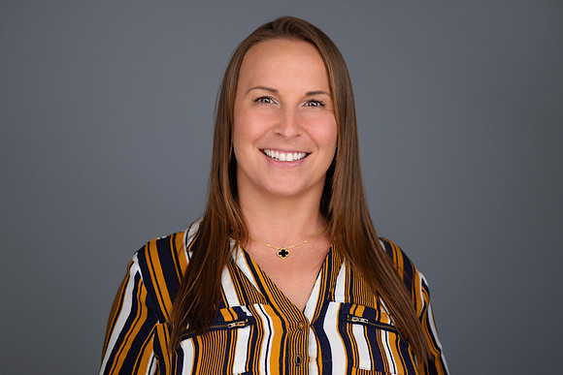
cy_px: 188
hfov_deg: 23.9
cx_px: 282
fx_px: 1330
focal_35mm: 85
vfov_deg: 16.1
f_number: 4
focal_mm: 85
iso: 320
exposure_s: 1/160
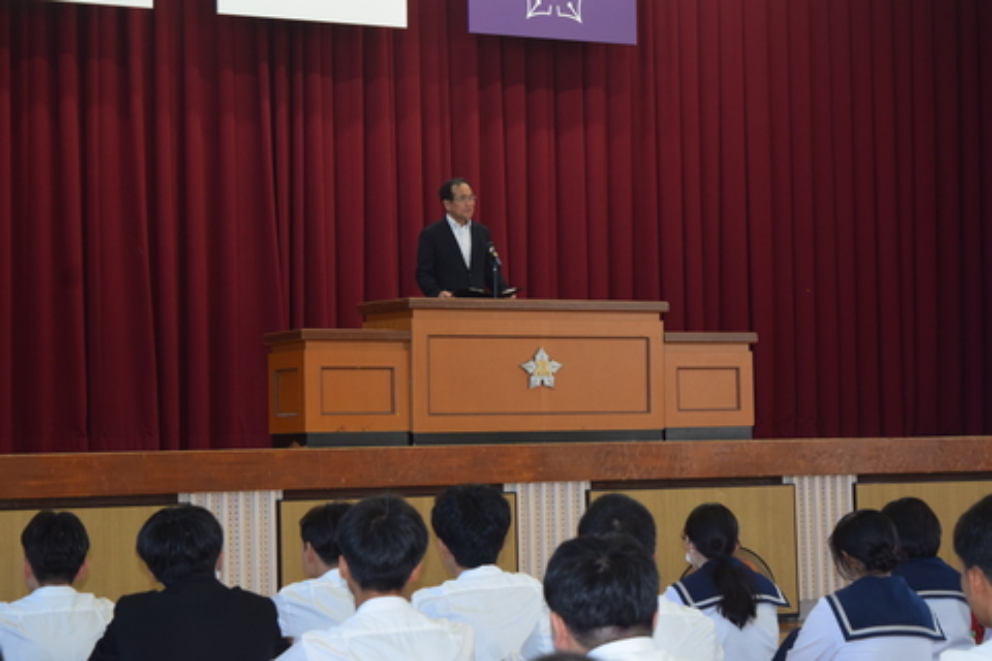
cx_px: 496
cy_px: 330
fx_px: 2149
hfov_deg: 26.0
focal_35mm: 78
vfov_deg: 17.5
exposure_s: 1/80
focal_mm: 52
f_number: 5.6
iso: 800
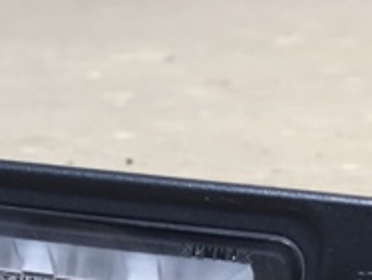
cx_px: 28
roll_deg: -1.6
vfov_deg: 14.9
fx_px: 1066
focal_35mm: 99
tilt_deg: -17.7
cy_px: 230
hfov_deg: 19.4
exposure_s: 1/33
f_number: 2.2
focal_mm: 4.15
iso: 80
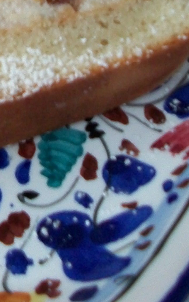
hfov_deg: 11.7
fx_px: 898
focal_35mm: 109
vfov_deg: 18.2
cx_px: -52
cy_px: -51
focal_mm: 5.7
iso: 160
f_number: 2.9
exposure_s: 1/40
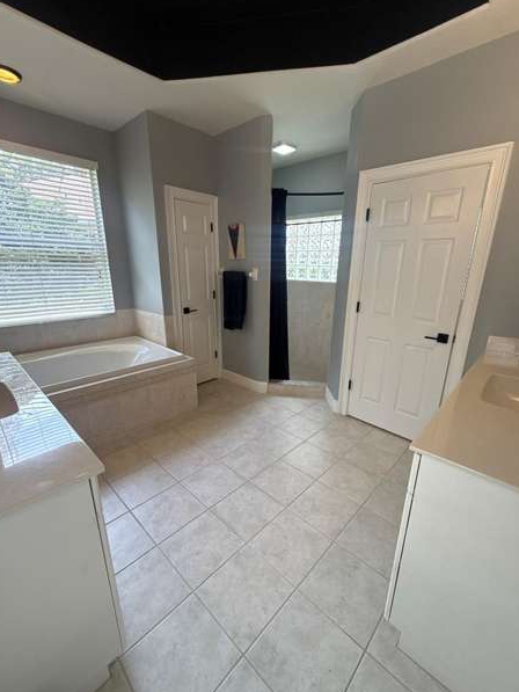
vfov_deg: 98.1
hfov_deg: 81.8
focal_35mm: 15
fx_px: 300
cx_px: 264
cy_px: 355
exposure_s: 1/99
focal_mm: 2.22
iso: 100
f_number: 2.2
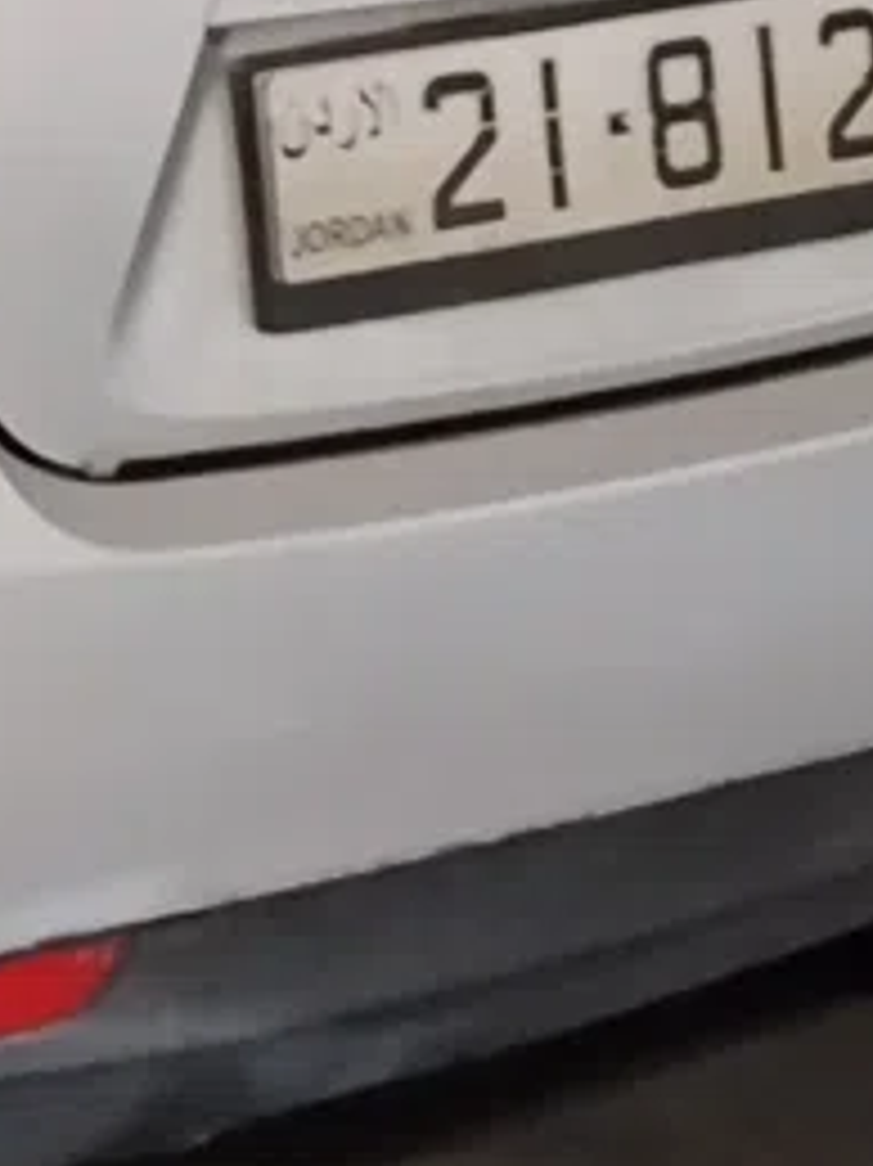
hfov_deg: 9.3
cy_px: 155
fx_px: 5149
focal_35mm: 153
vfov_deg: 12.8
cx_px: -572
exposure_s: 1/20
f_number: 1.8
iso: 640
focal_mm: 4.22
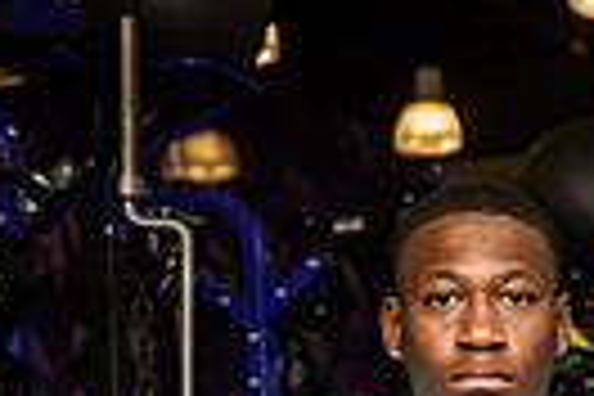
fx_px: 2920
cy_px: 963
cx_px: 472
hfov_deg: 11.6
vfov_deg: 7.3
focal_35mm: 177
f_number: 5.6
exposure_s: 1/250
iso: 500
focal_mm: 52
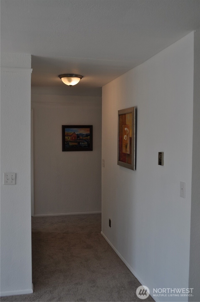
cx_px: 100
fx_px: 301
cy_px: 151
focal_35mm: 36
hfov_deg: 36.8
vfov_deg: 53.2
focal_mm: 24
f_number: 5.6
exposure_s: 1/125
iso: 200
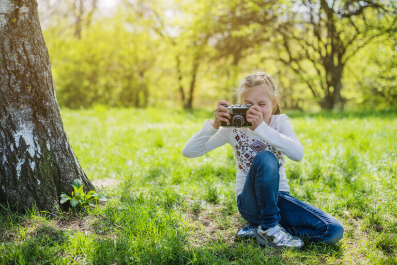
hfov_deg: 39.6
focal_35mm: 50
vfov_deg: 27.0
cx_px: 198
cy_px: 132
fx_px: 552
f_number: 2.5
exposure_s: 1/640
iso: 100
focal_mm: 50
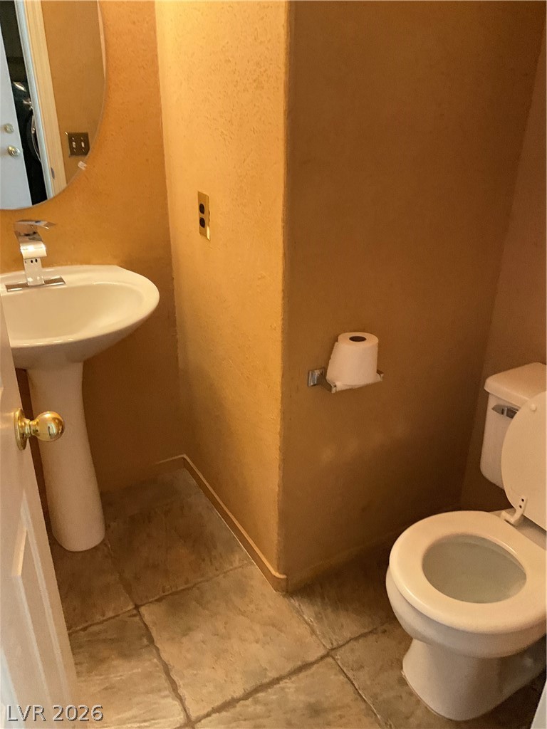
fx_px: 611
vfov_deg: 61.7
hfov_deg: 48.2
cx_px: 274
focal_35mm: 29
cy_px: 364
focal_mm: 3
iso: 200
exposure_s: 1/60
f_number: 1.8
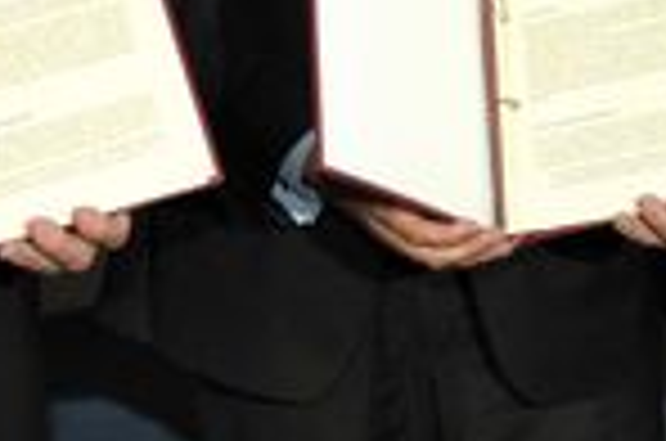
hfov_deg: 19.4
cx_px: 585
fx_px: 1920
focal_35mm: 104
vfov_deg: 12.5
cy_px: -189
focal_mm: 20
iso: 400
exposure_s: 1/80
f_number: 5.6
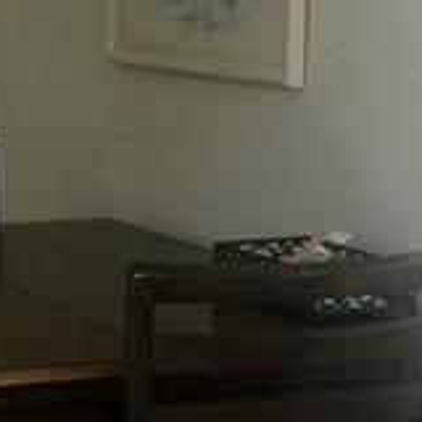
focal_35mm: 123
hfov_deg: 14.1
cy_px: 401
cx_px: 71
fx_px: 1696
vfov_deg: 14.0
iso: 25
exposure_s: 1/60
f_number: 2.2
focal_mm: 4.15
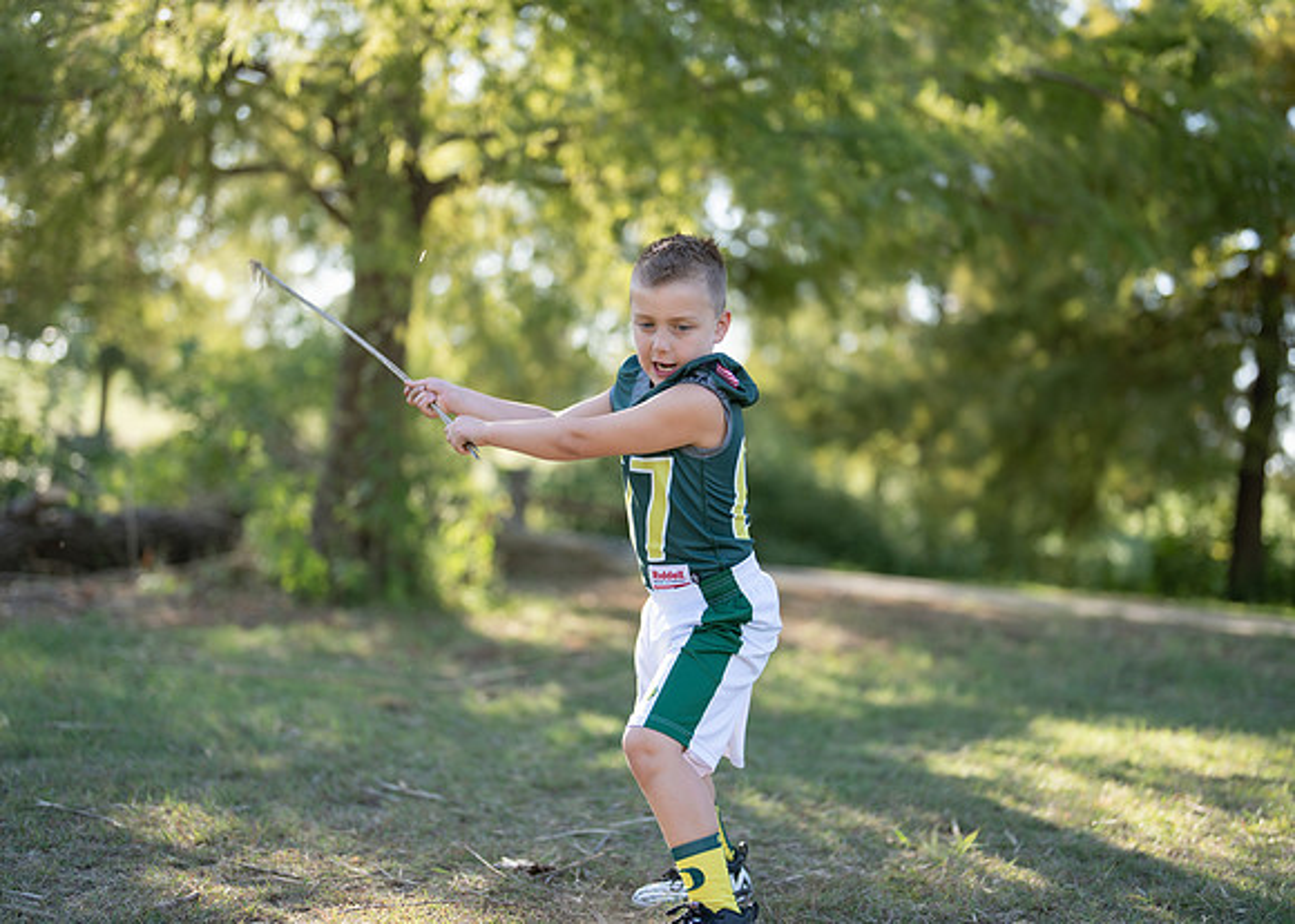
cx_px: 648
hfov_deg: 37.2
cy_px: 462
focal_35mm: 52
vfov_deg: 27.0
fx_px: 1926
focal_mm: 50
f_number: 1.2
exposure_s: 1/1250
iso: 100
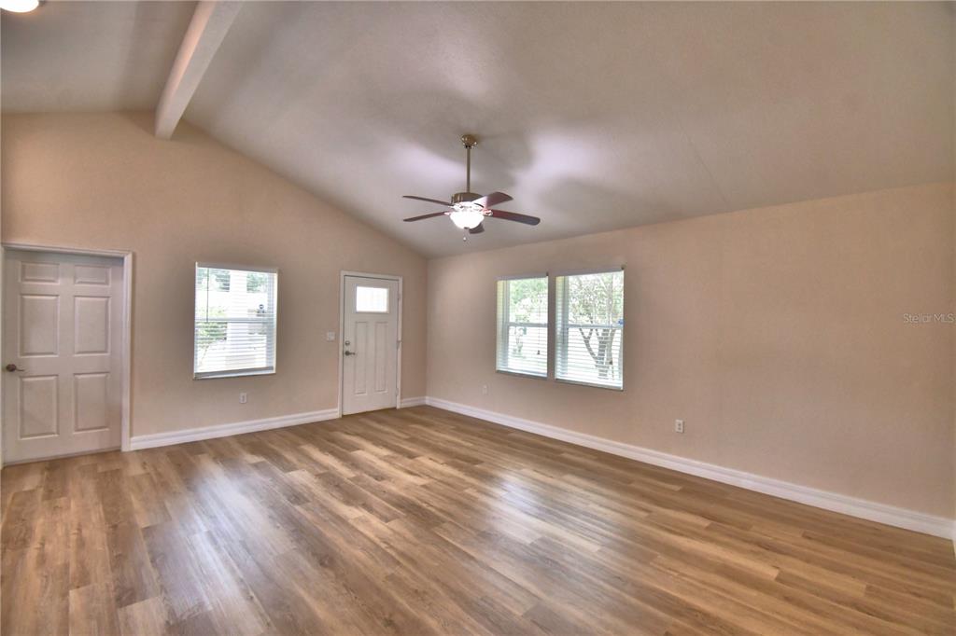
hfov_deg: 100.4
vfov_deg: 77.3
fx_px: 398
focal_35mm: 15
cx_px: 478
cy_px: 318
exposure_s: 1/80
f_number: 4.5
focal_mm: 10
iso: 400
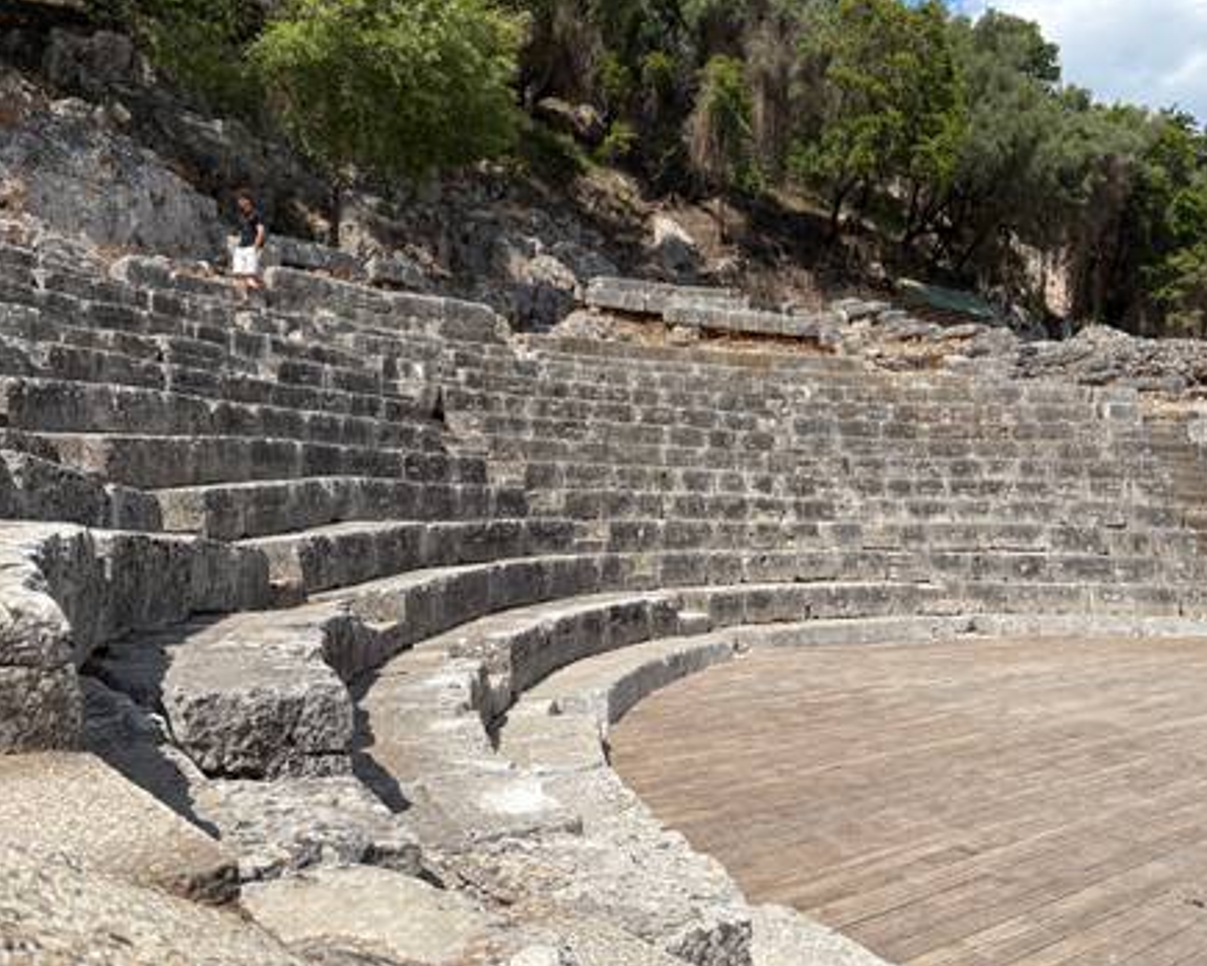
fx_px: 1000
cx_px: 663
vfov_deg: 51.5
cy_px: 477
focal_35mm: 28
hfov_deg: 62.1
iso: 50
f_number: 1.6
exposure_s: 1/4065
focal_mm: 5.96
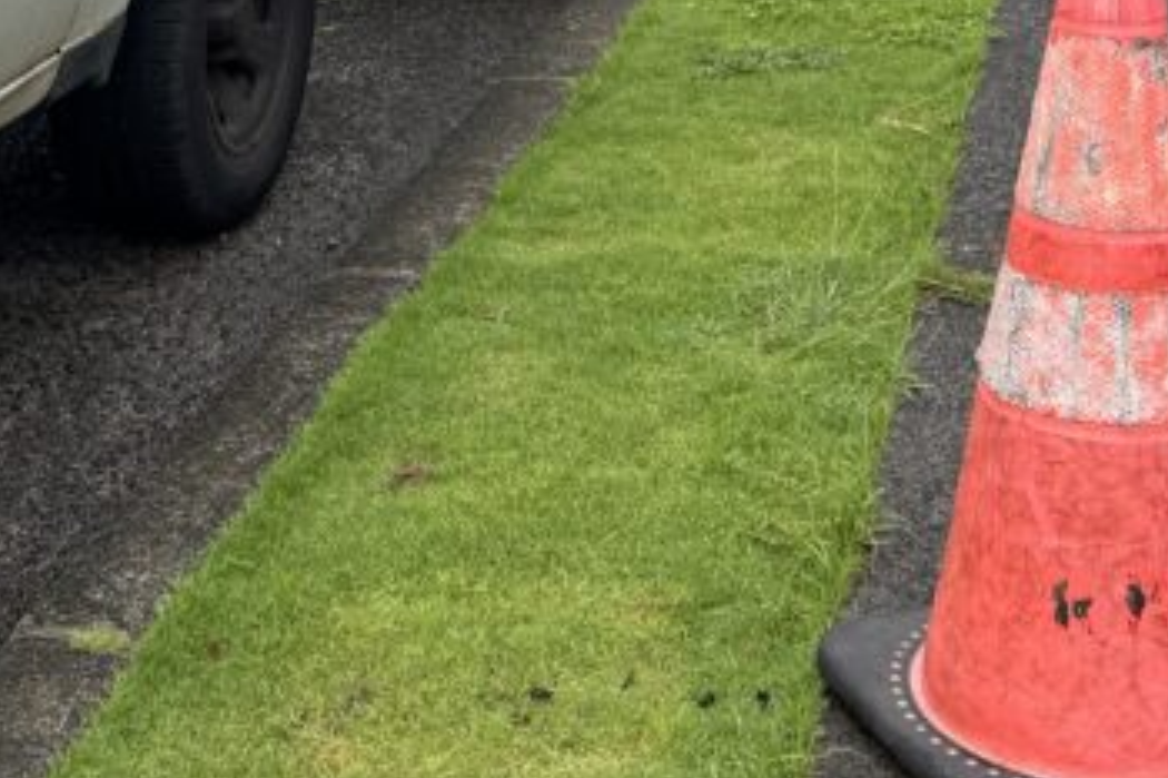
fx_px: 2367
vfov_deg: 18.0
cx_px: 314
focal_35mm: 73
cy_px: -70
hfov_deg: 27.4
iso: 80
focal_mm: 6.76
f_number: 1.78
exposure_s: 1/1059
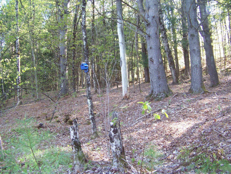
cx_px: 116
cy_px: 87
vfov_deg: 39.7
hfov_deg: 51.4
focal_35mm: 36
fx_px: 240
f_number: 2.8
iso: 69
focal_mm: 5.85
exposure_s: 1/30
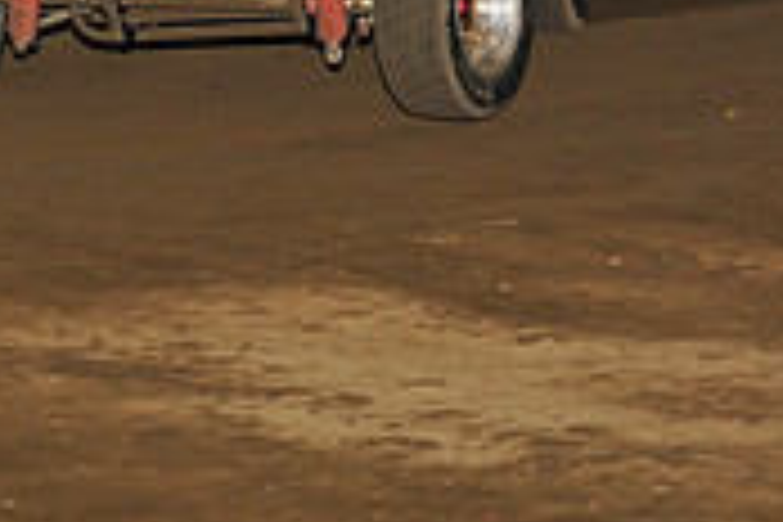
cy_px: -266
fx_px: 7612
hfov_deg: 5.8
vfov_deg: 3.9
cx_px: -410
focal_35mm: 350
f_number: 6.3
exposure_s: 1/320
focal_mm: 105
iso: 800
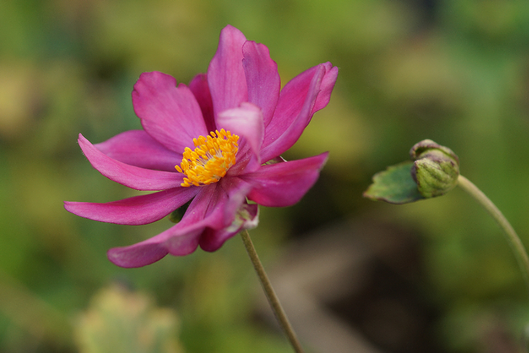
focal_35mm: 150
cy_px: 176
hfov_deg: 13.7
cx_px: 264
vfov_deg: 9.1
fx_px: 2204
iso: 160
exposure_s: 1/160
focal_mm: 100
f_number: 4
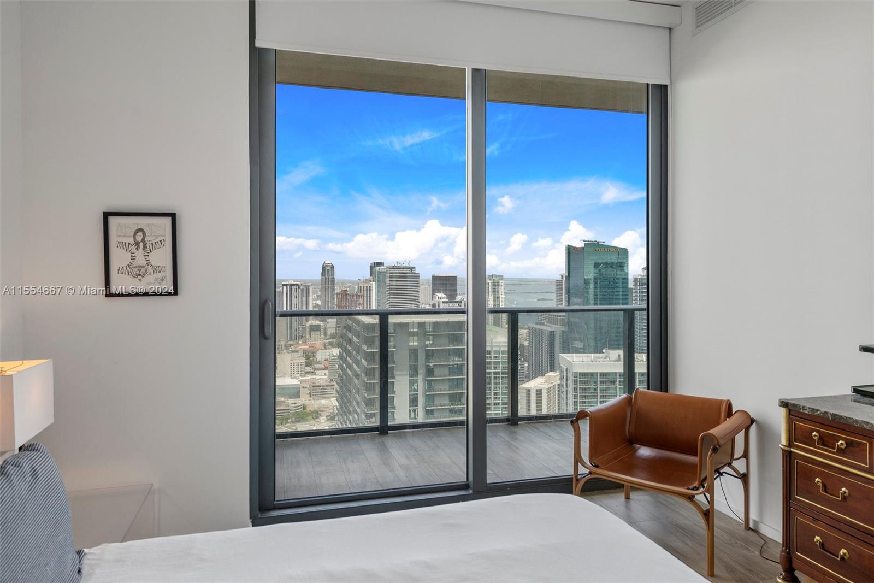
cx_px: 437
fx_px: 583
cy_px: 292
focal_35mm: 24
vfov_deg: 53.1
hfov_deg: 73.7
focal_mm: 24
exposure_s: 1/125
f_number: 6.3
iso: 400
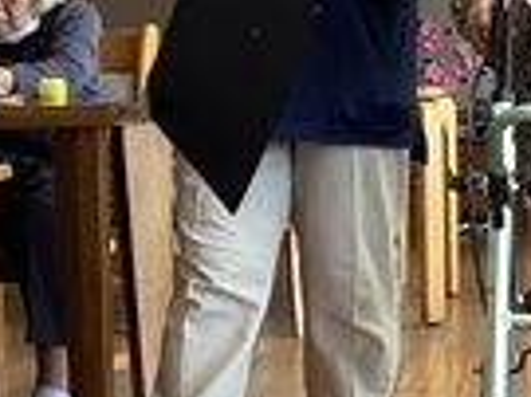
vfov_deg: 10.7
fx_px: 2115
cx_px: 350
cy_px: 185
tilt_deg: -3.8
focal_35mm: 138
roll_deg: +0.8
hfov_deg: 14.3
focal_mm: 3.3
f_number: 2.4
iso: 80
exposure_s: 1/60
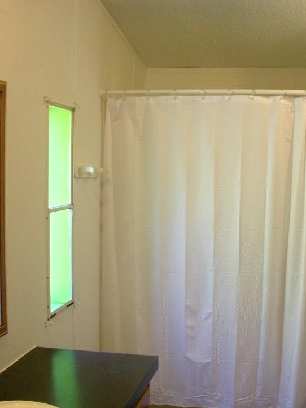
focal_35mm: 51
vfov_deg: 37.0
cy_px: 284
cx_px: 189
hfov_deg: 28.5
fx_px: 601
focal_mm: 6.3
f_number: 3.5
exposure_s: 1/30
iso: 400
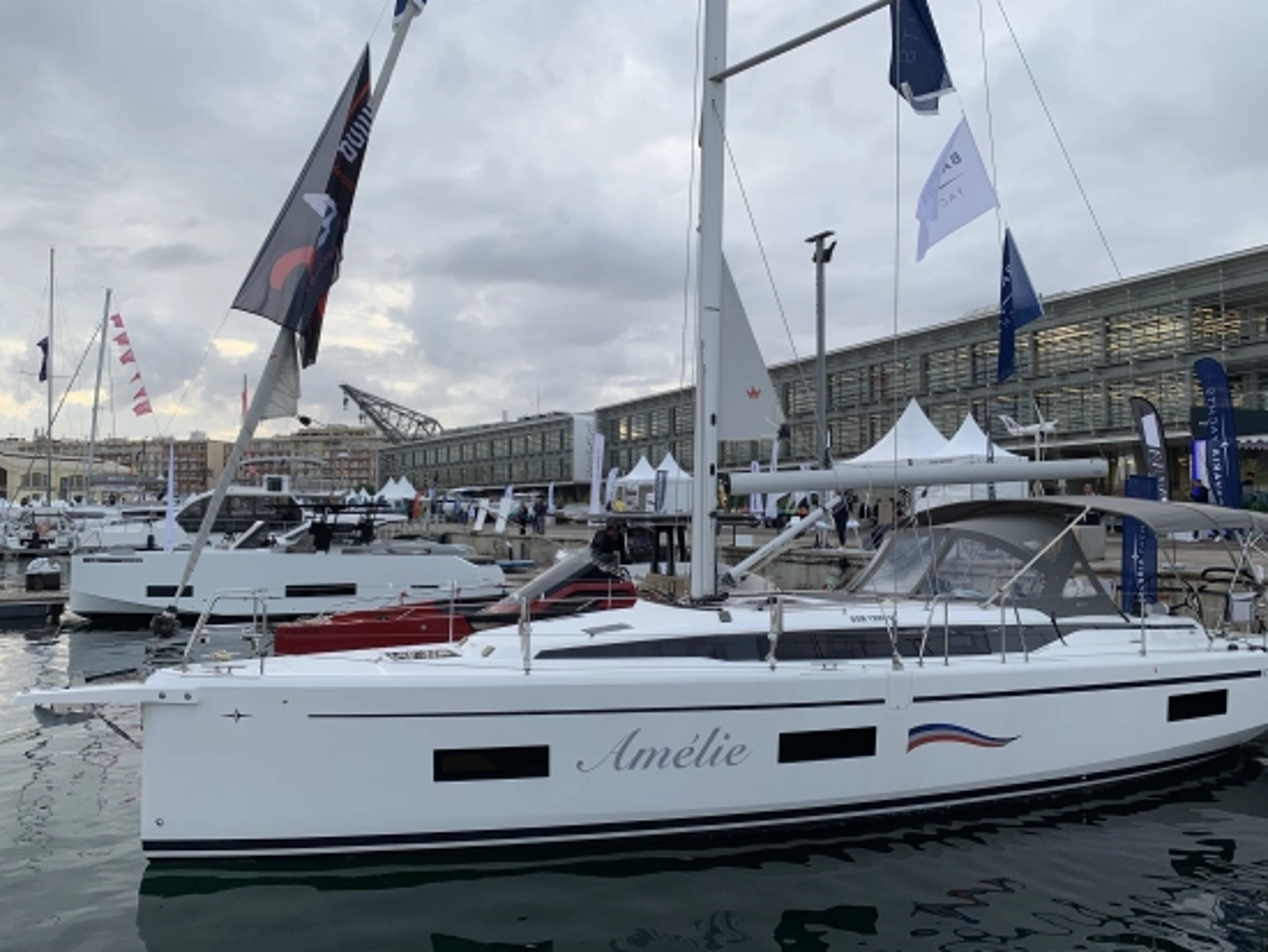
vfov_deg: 53.1
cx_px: 634
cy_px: 476
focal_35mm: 26
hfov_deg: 67.3
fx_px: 953
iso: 25
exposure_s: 1/459
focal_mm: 4.25
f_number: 1.8
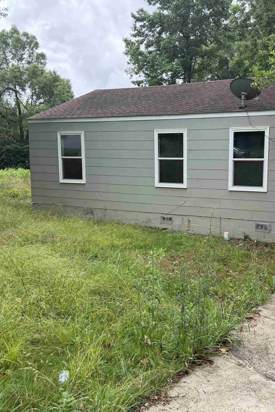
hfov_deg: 38.4
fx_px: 389
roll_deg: -0.4
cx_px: 188
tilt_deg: -6.6
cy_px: 204
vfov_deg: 55.8
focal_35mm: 34
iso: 100
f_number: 1.78
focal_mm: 6.76
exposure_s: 1/1139
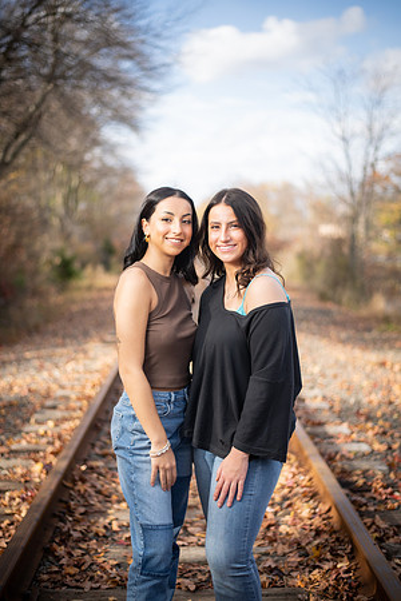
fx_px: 835
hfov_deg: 27.0
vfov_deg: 39.6
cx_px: 200
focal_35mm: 50
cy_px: 300
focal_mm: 50
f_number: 1.8
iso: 160
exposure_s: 1/2000
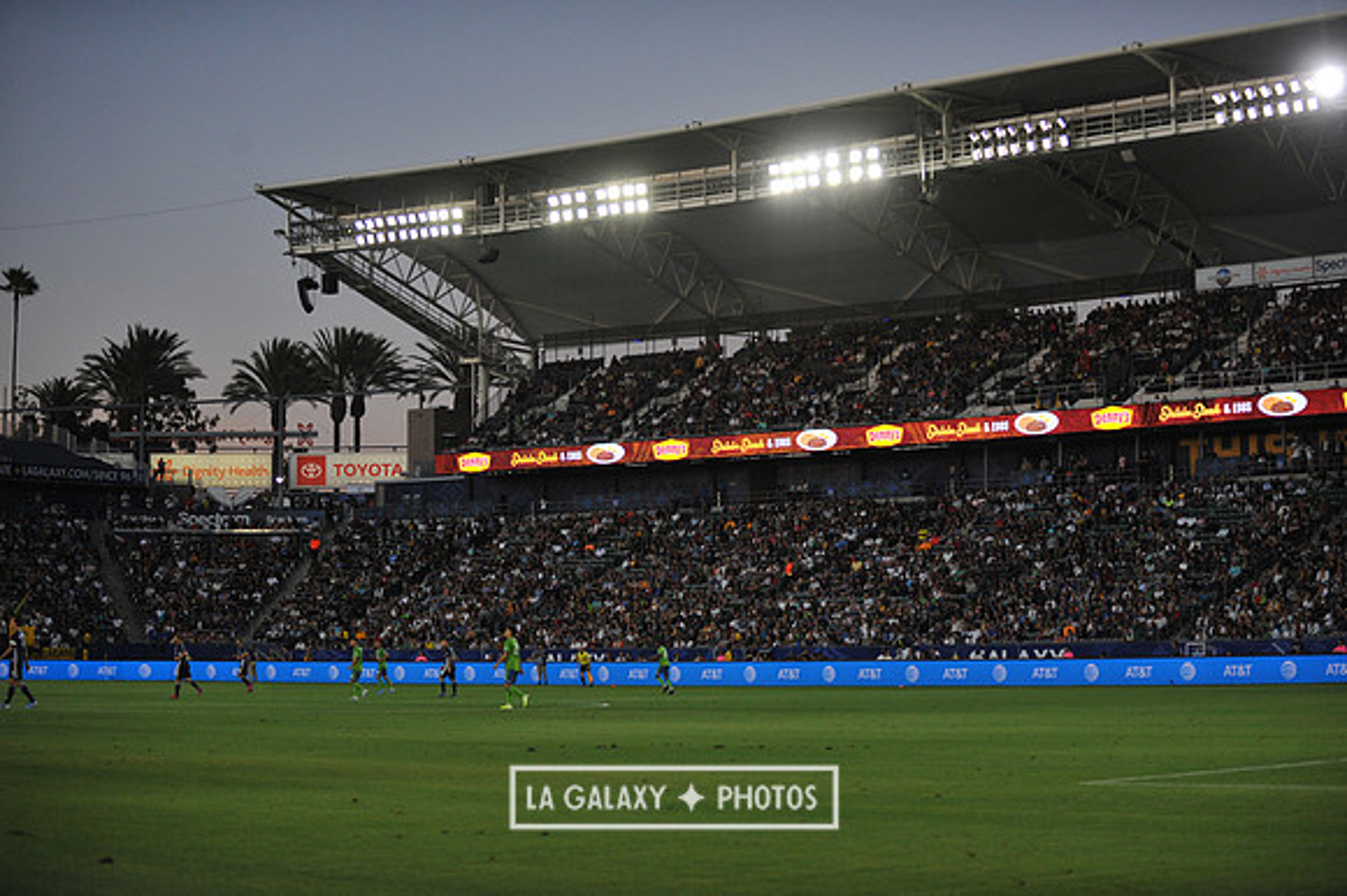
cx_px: 674
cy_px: 448
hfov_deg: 28.9
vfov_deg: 19.4
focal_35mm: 70
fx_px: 2618
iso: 1600
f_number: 2.8
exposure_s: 1/2500
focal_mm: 70
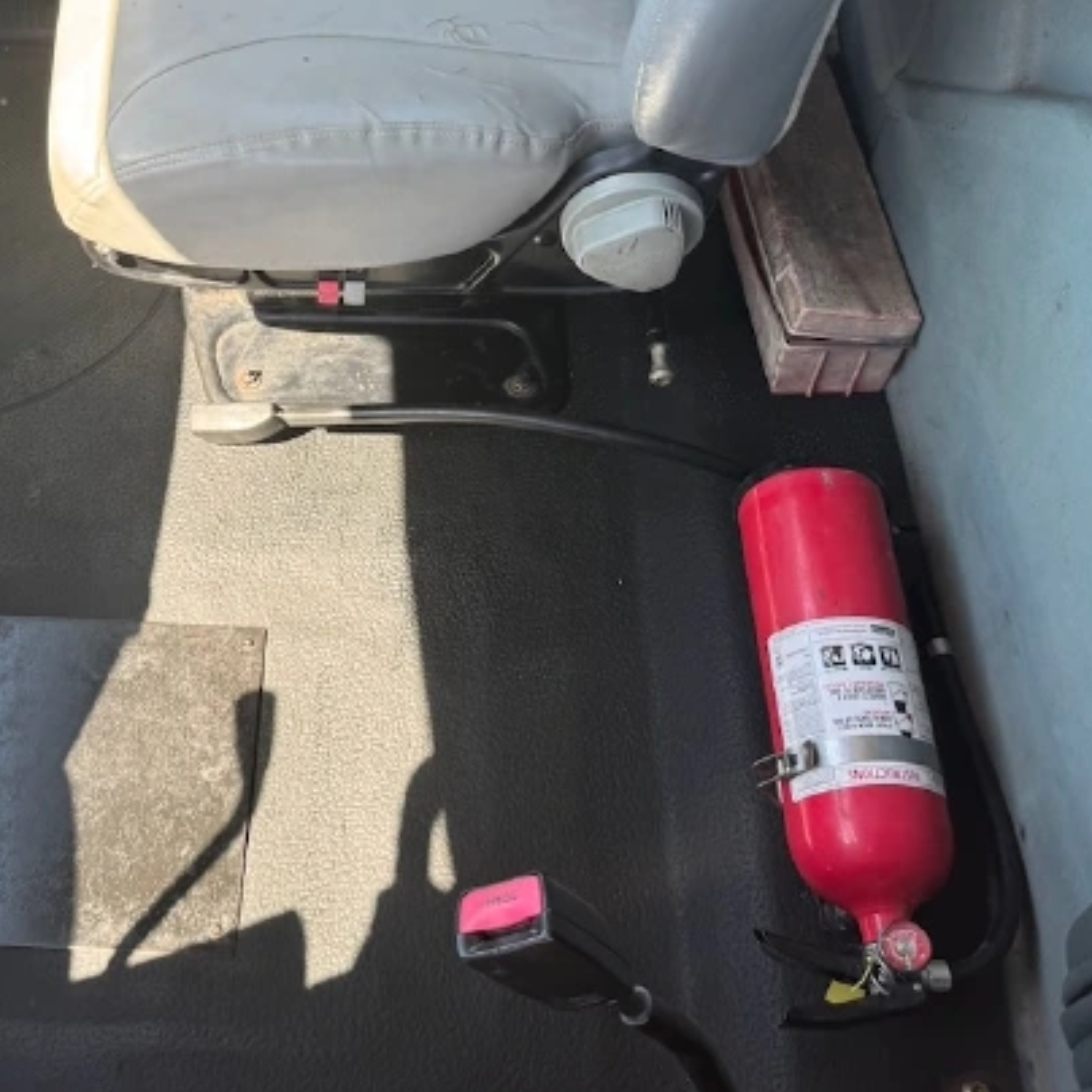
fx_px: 1499
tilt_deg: -58.2
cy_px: 335
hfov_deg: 39.4
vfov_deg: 39.4
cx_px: 338
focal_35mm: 42
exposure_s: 1/121
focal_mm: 6.76
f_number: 1.78
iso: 64
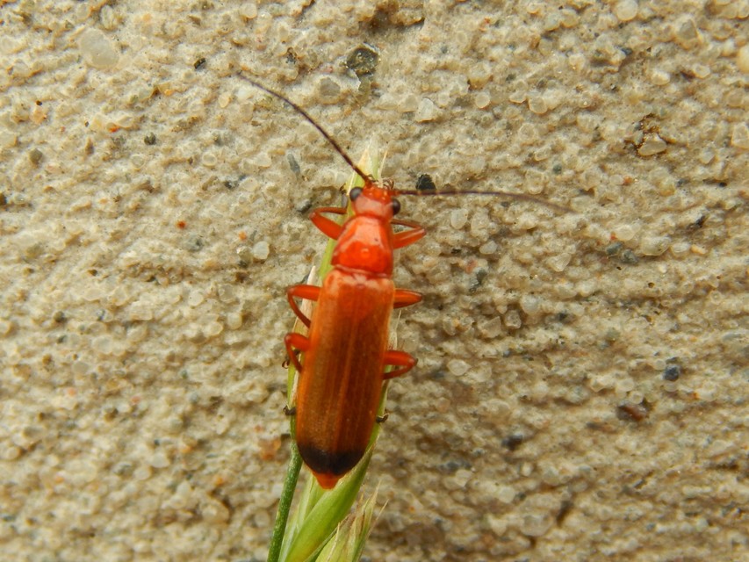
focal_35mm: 104
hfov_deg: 18.9
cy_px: 281
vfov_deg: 14.2
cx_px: 374
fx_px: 2251
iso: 160
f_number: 4.5
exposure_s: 1/250
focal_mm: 18.7
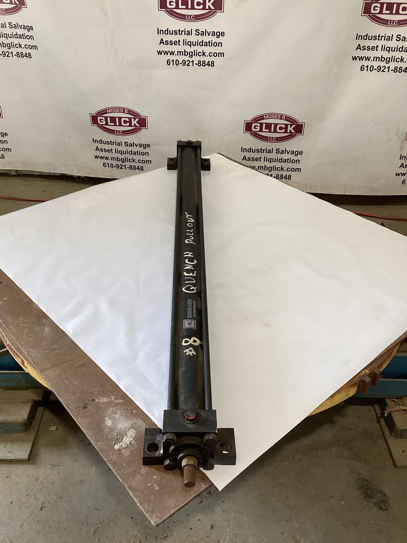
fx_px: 502
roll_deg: +0.6
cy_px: 270
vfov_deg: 56.8
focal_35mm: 32
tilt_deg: -34.8
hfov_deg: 44.1
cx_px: 198
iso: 64
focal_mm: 3.3
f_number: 2.4
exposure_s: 1/50
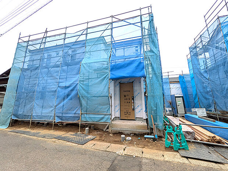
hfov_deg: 102.1
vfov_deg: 85.7
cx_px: 114
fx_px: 92
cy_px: 86
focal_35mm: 14
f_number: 2.2
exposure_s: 1/316
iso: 50
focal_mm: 1.83
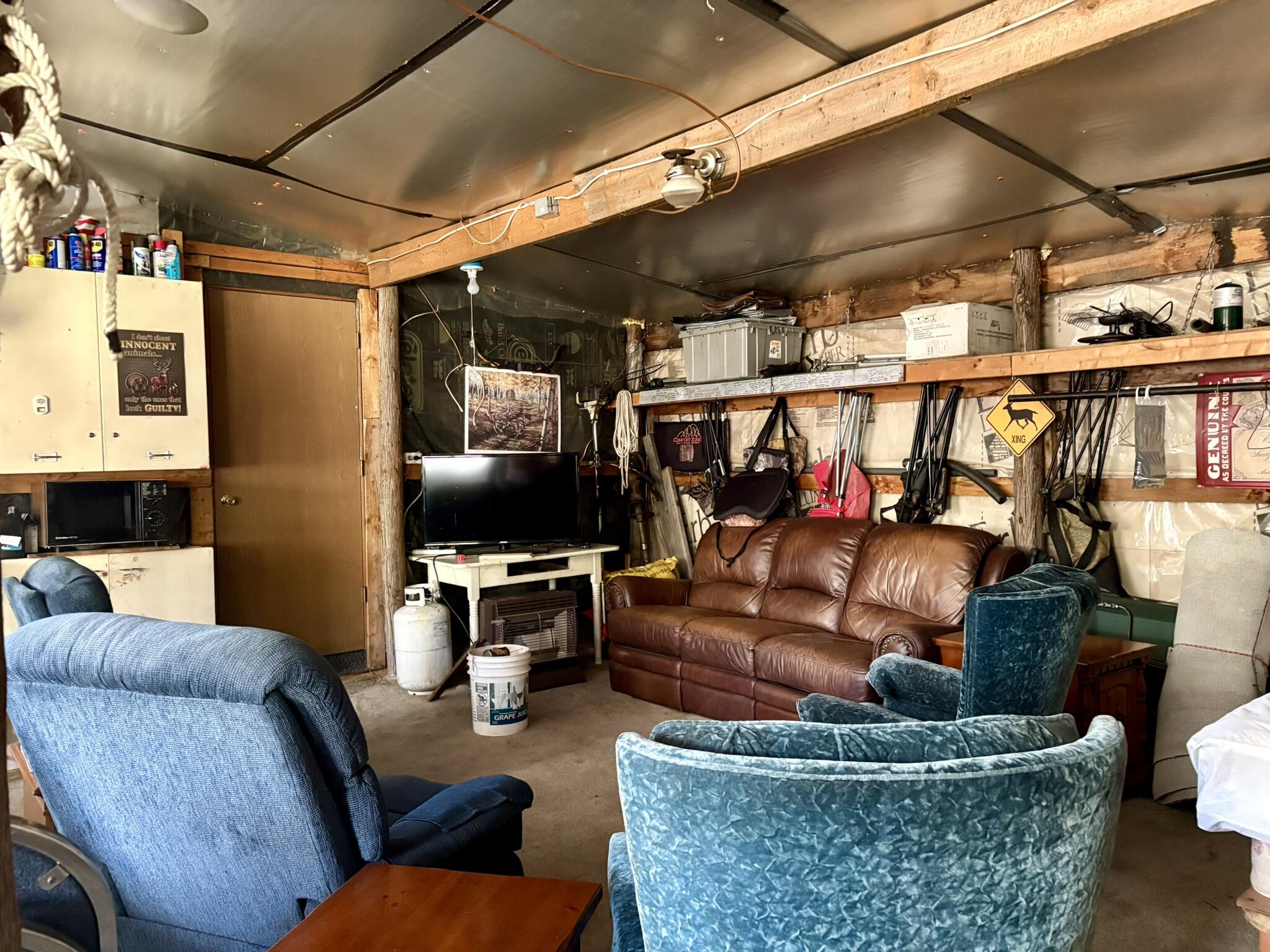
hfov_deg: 67.3
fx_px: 954
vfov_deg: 53.1
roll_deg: +0.6
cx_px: 635
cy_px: 476
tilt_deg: -0.5
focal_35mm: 26
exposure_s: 1/30
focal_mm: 5.96
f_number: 1.6
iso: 640
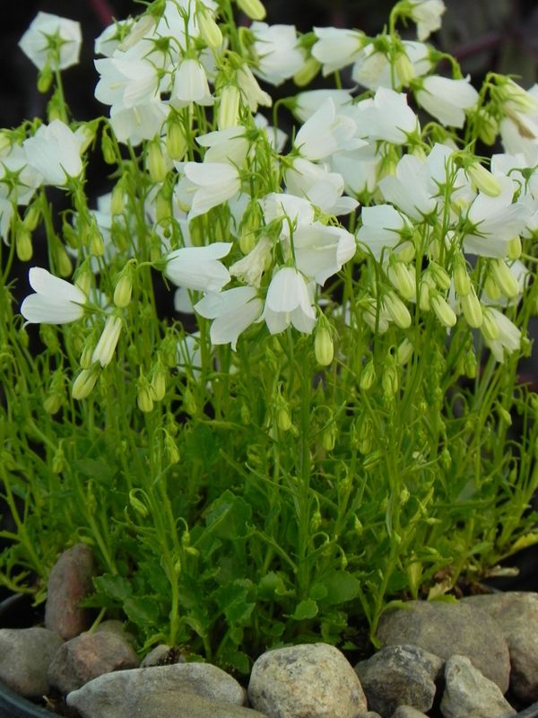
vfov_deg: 6.8
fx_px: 6030
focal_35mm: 291
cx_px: 269
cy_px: 359
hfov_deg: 5.1
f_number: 5.6
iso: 160
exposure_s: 1/60
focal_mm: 51.8
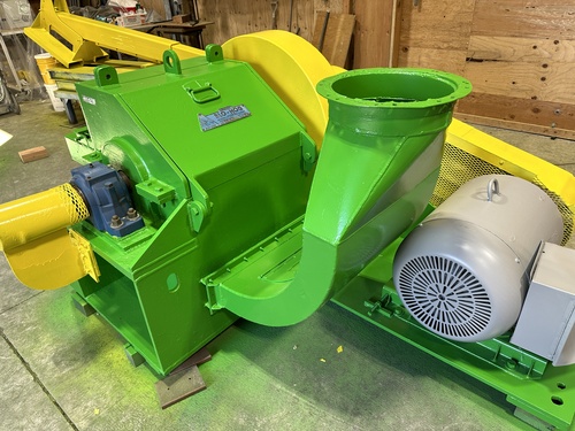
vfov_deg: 56.8
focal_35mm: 24
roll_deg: +2.4
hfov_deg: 71.6
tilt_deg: -31.2
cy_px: 216
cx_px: 288
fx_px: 399
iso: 160
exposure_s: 1/120
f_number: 1.78
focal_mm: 6.86
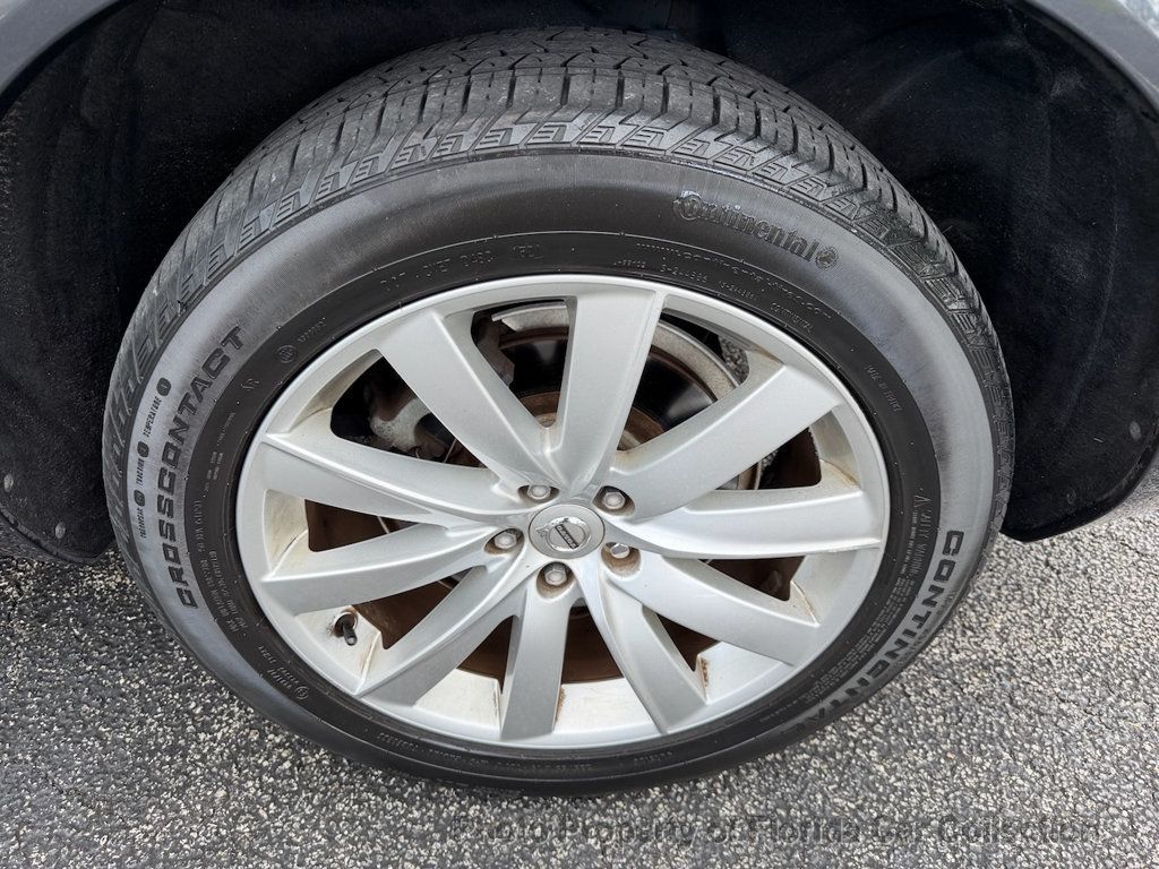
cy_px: 434
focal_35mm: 24
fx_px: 804
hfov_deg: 71.6
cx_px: 580
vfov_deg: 56.8
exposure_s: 1/182
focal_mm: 6.76
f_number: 1.78
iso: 64
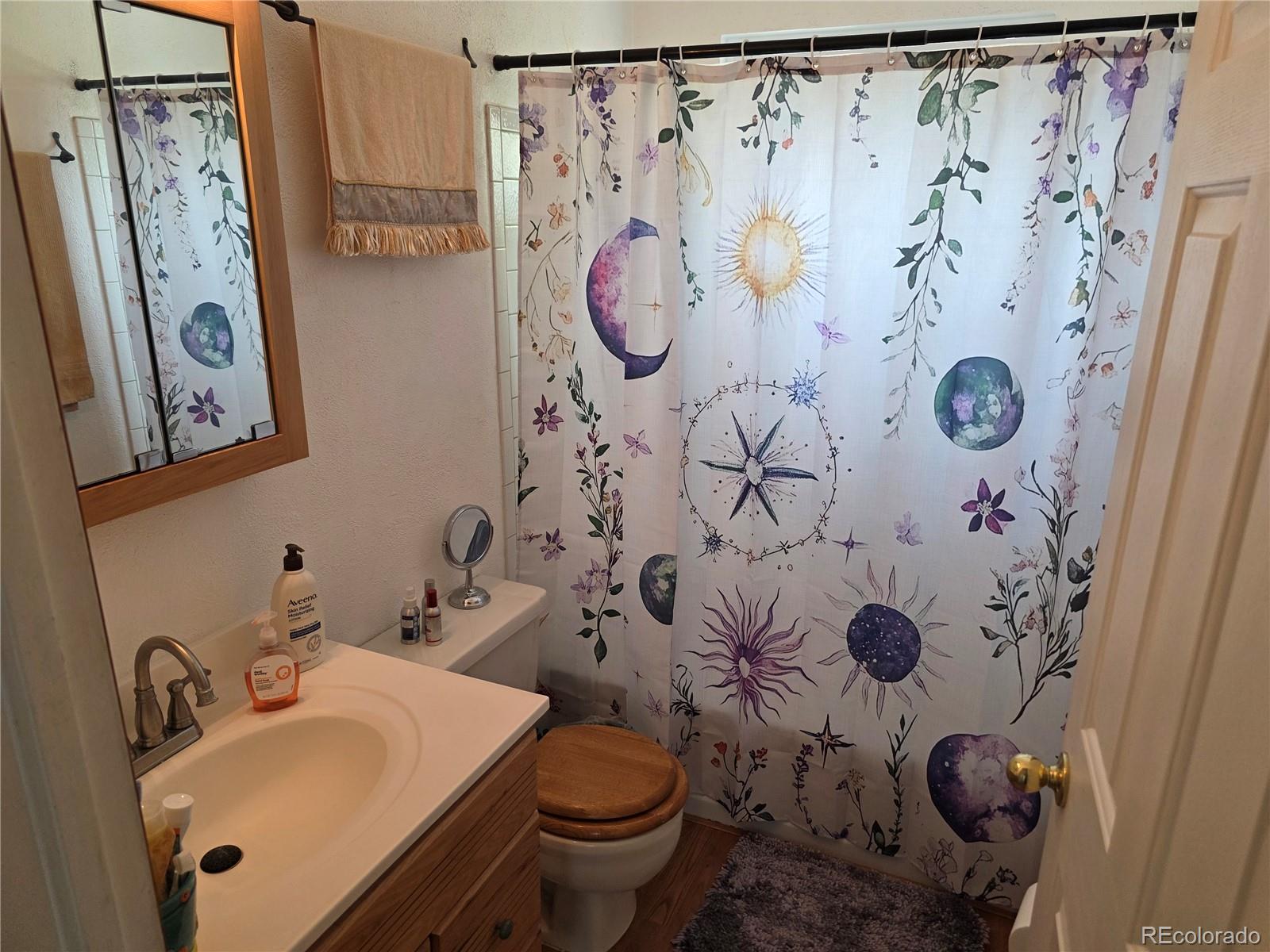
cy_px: 476
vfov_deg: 58.9
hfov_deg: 73.9
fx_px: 844
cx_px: 635
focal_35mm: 23
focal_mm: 6.3
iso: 200
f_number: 1.7
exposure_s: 1/120
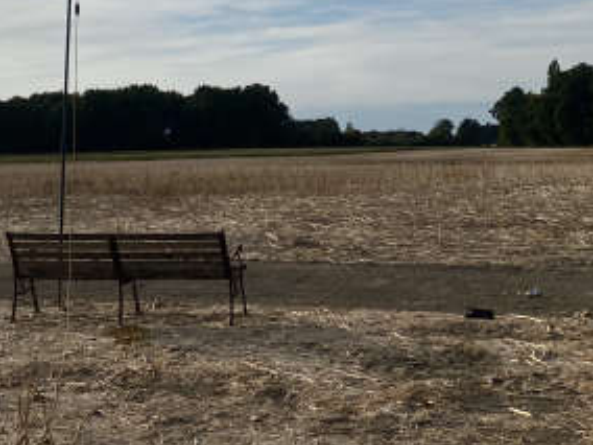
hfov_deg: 29.3
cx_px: 230
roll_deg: +0.3
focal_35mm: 66
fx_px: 1131
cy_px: -77
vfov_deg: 20.9
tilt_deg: +10.8
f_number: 1.8
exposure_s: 1/6757
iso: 32
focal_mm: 4.25
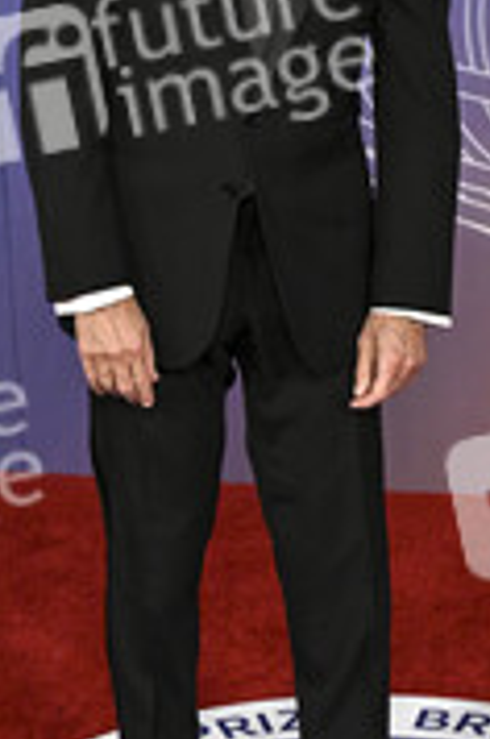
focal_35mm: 117
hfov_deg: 11.7
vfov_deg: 17.5
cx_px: 282
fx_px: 2398
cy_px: 274
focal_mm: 52
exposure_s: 1/320
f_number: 4.5
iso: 2000
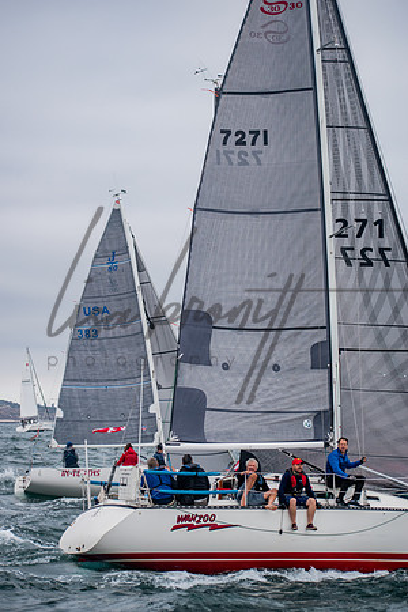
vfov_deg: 18.2
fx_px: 1912
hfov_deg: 12.2
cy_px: 306
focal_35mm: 112
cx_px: 204
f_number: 5.6
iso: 400
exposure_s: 1/500
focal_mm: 75
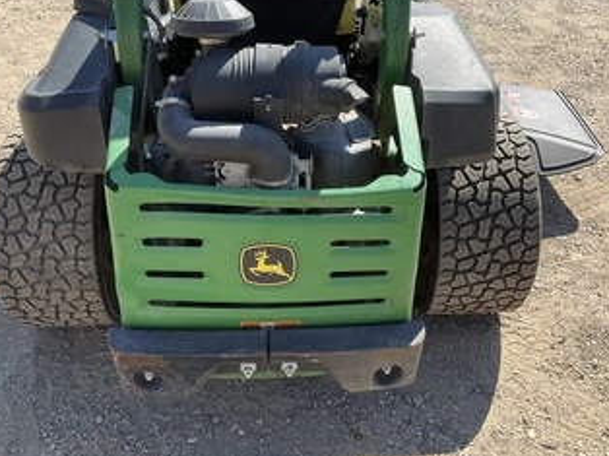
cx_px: 303
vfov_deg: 38.5
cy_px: 186
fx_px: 650
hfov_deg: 50.2
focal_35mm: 37
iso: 25
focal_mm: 3
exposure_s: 1/829
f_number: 1.8
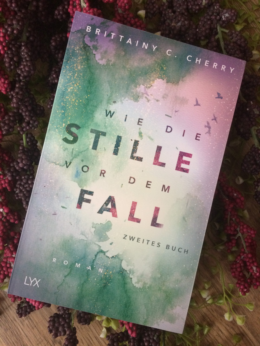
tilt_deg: -84.7
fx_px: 290
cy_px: 173
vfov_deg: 61.7
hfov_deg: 48.2
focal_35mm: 29
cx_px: 130
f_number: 2.2
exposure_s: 1/33
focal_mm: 4.15
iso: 250
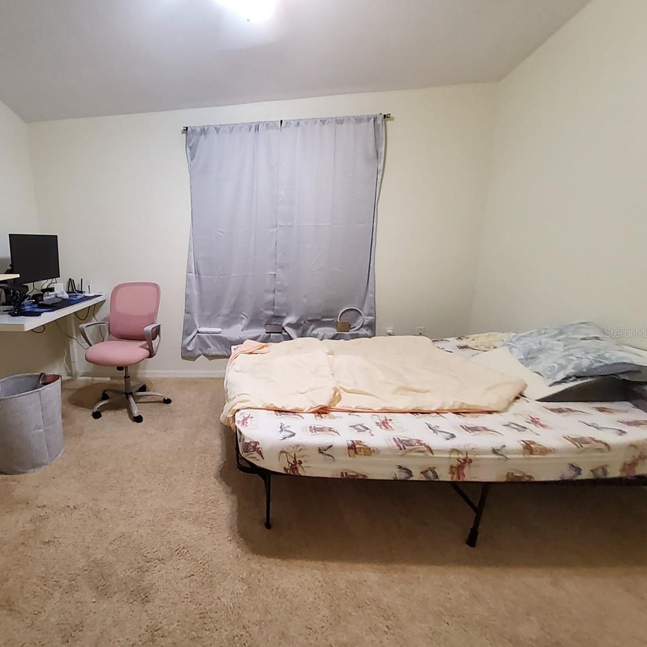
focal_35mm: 16
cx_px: 207
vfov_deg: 87.4
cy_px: 332
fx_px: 338
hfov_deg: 83.9
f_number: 2.2
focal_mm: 1.13
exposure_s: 1/30
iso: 250
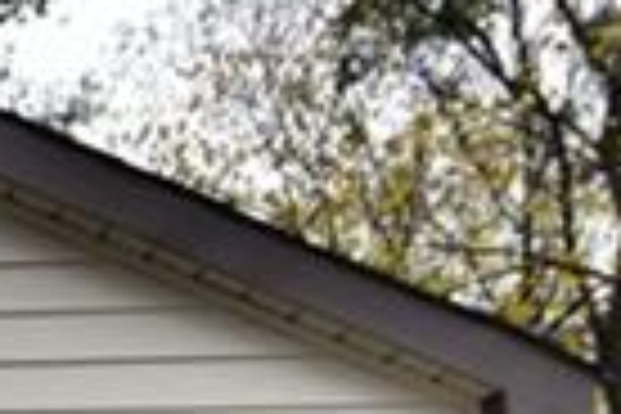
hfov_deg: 15.3
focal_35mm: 111
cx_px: -562
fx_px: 1915
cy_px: 945
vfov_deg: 10.8
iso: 500
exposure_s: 1/15
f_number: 5.6
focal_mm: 10
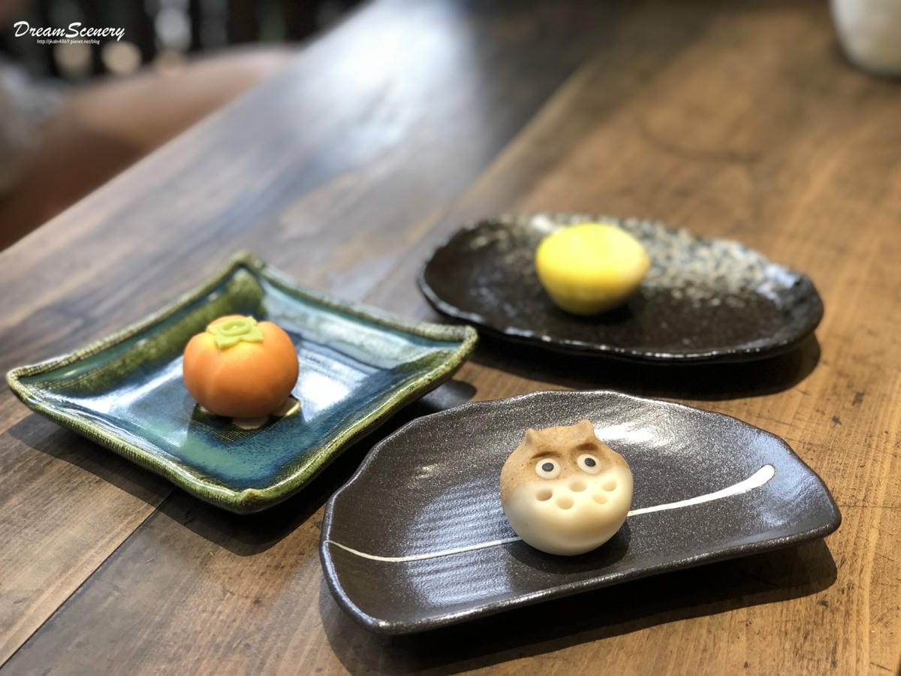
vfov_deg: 25.7
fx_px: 1484
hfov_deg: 33.8
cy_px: 338
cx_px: 450
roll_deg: +0.7
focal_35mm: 57
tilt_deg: -32.4
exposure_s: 1/30
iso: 100
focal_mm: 6.6
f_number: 2.8
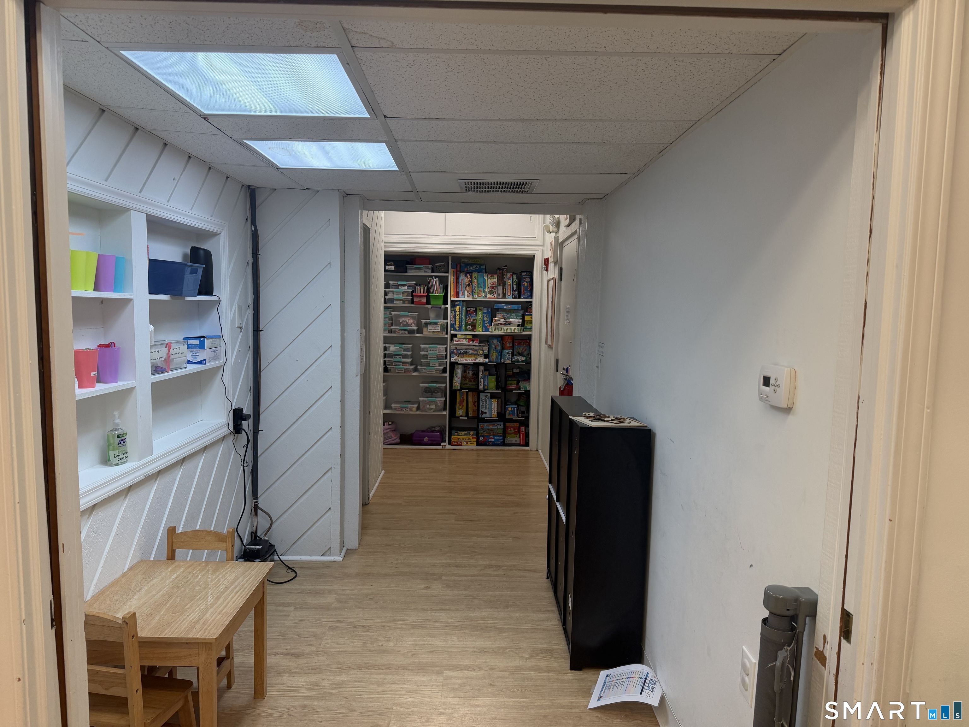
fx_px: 672
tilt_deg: -5.1
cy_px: 364
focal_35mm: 24
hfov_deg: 71.6
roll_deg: -0.5
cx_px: 484
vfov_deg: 56.8
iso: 100
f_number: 1.78
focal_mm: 6.76
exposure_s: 1/139
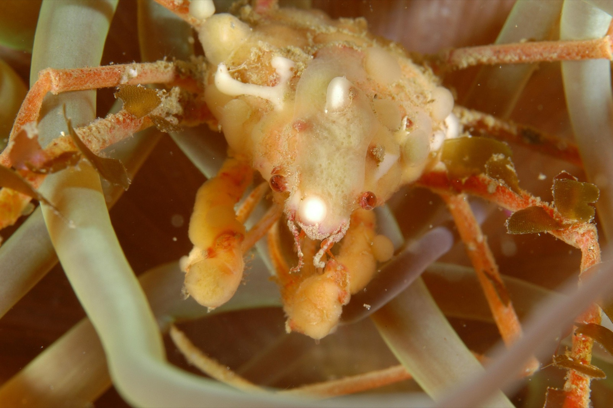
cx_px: 306
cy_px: 204
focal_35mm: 90
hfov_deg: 22.6
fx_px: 1531
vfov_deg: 15.2
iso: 200
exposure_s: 1/80
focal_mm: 60
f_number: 25
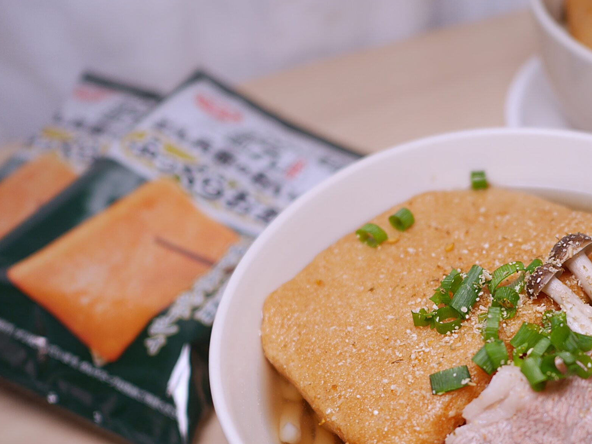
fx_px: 838
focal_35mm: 49
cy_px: 352
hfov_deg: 37.4
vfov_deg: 29.1
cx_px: 481
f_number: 1.8
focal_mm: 15
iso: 200
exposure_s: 1/100
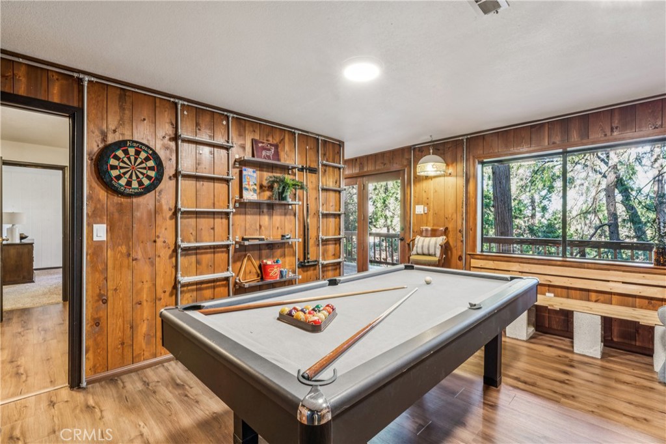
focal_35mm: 16
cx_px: 333
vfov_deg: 72.7
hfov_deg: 95.7
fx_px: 301
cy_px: 222
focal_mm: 16.3
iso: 100
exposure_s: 8
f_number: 22
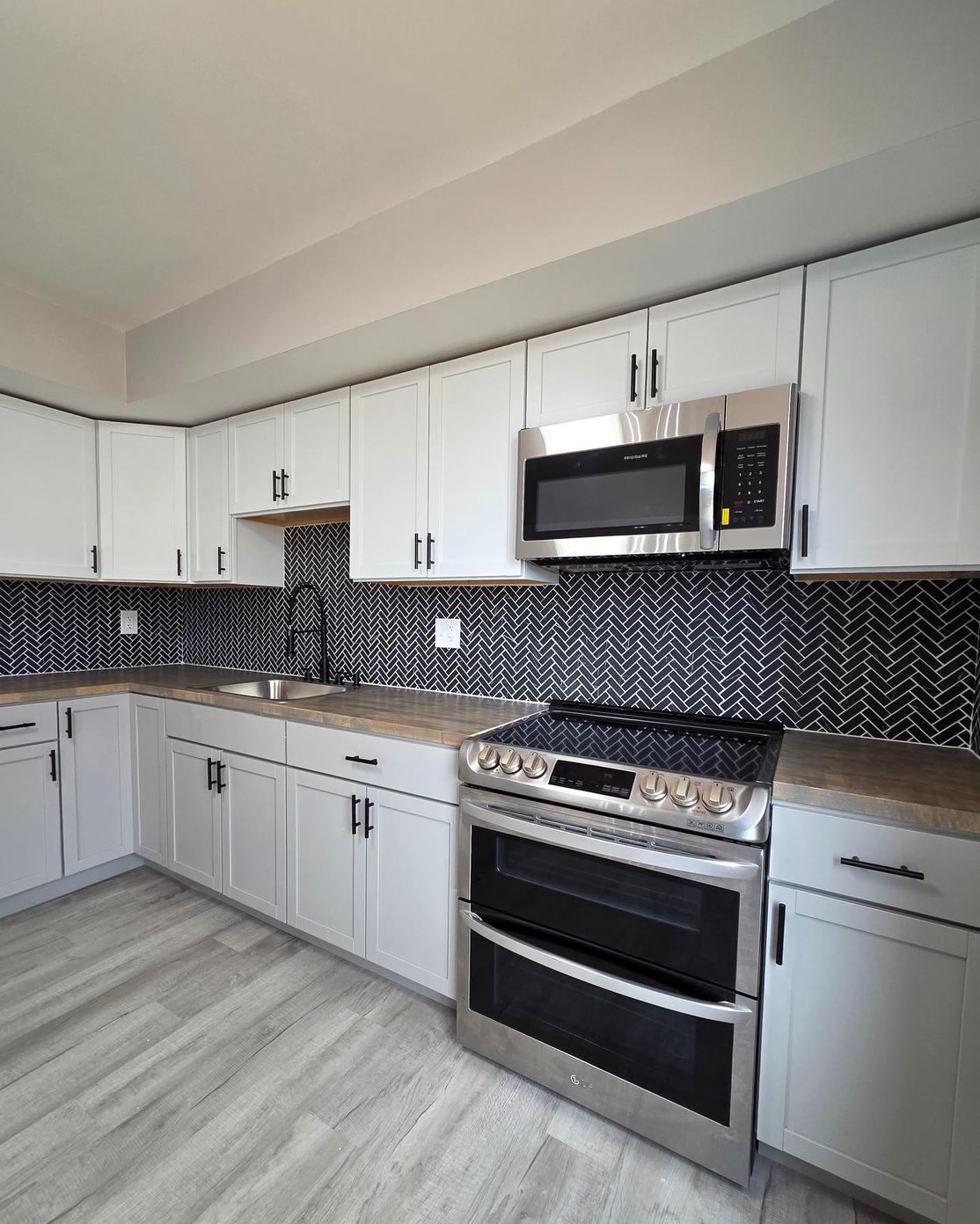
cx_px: 478
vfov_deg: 100.5
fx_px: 507
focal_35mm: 14
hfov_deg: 88.0
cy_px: 652
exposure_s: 1/60
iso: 160
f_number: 2.2
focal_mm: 2.2
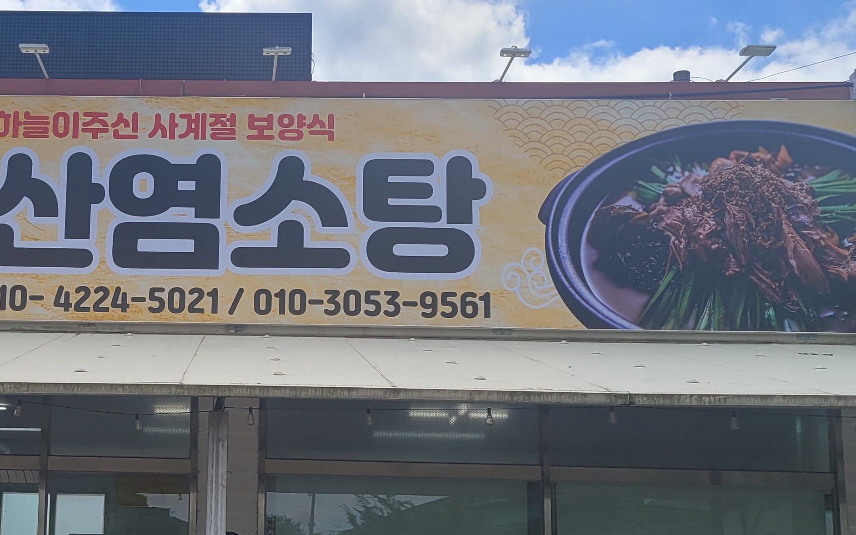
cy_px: 337
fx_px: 1376
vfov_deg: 21.9
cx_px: 158
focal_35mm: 59
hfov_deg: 33.4
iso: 40
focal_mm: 5.4
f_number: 1.8
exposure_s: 1/2812
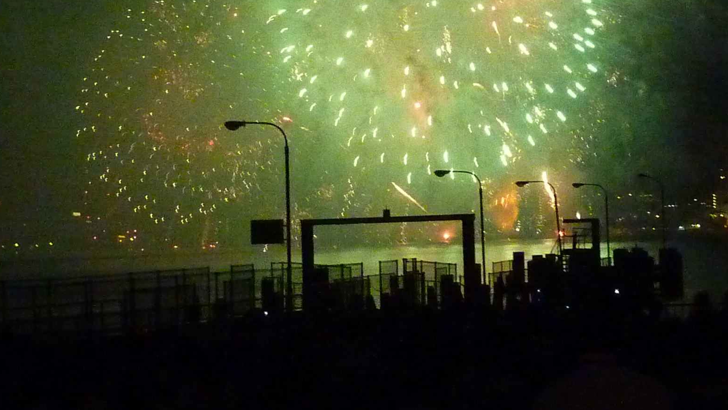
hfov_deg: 20.9
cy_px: 55
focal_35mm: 102
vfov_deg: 11.8
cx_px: 474
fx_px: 1969
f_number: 3.6
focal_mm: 6.5
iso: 800
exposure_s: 1/10
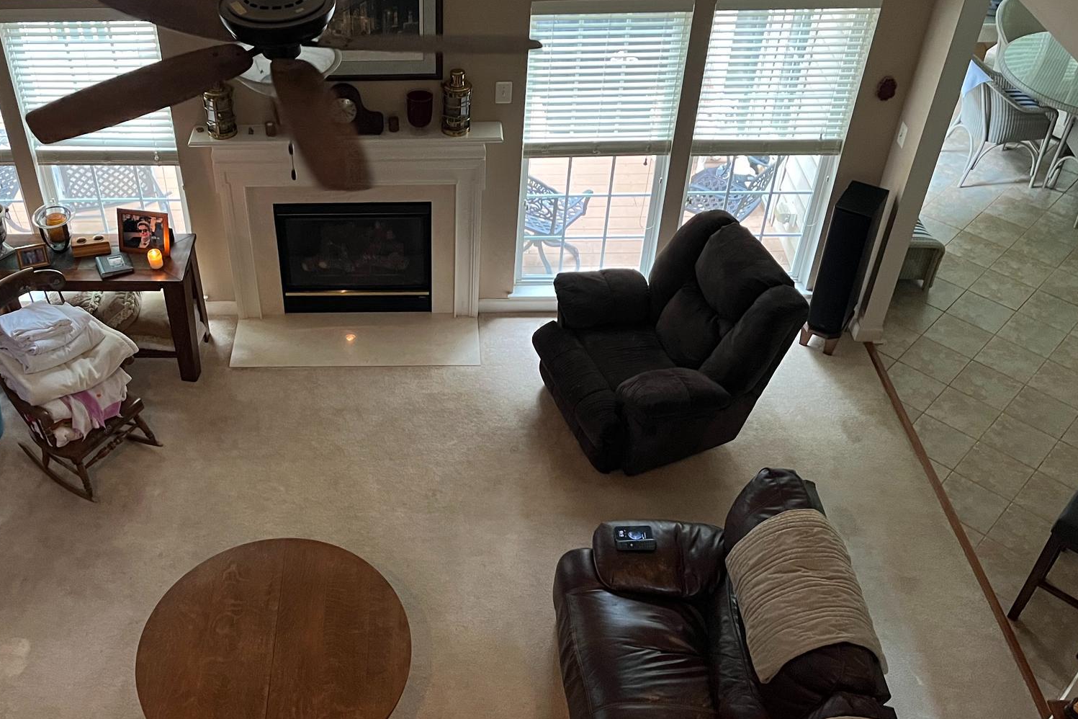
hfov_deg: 51.3
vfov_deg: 35.8
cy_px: 295
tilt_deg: -39.0
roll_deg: +1.9
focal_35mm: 37
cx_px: 392
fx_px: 1108
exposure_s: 1/60
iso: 400
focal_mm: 5.1
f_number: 1.6
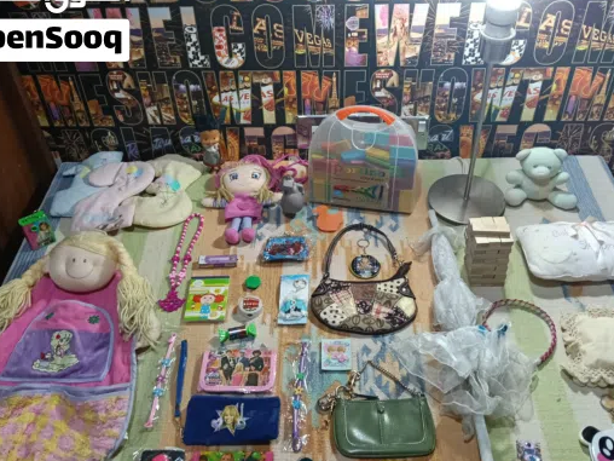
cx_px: 312
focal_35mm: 34
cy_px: 236
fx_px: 603
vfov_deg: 41.8
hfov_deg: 54.0
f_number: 1.8
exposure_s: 1/33.3
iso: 400
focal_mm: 3.98
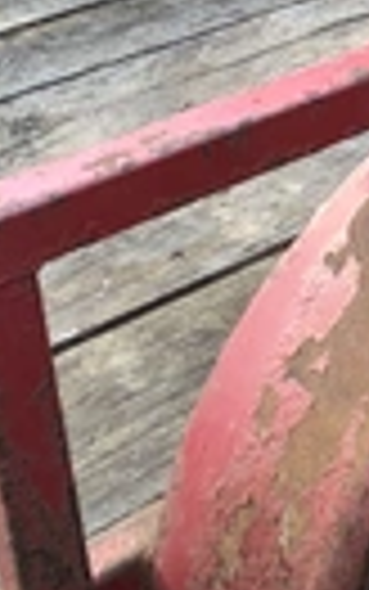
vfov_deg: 19.9
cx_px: 724
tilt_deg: -25.8
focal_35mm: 100
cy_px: -50
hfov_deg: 11.8
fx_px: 1607
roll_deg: -2.7
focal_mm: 3.3
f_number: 2.4
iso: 40
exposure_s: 1/120
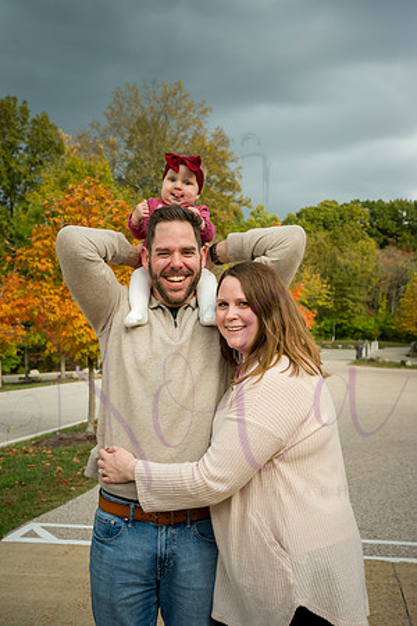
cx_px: 208
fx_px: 730
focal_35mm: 42
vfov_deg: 46.4
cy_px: 313
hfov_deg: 31.9
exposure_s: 1/500
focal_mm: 42
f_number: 6.3
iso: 400
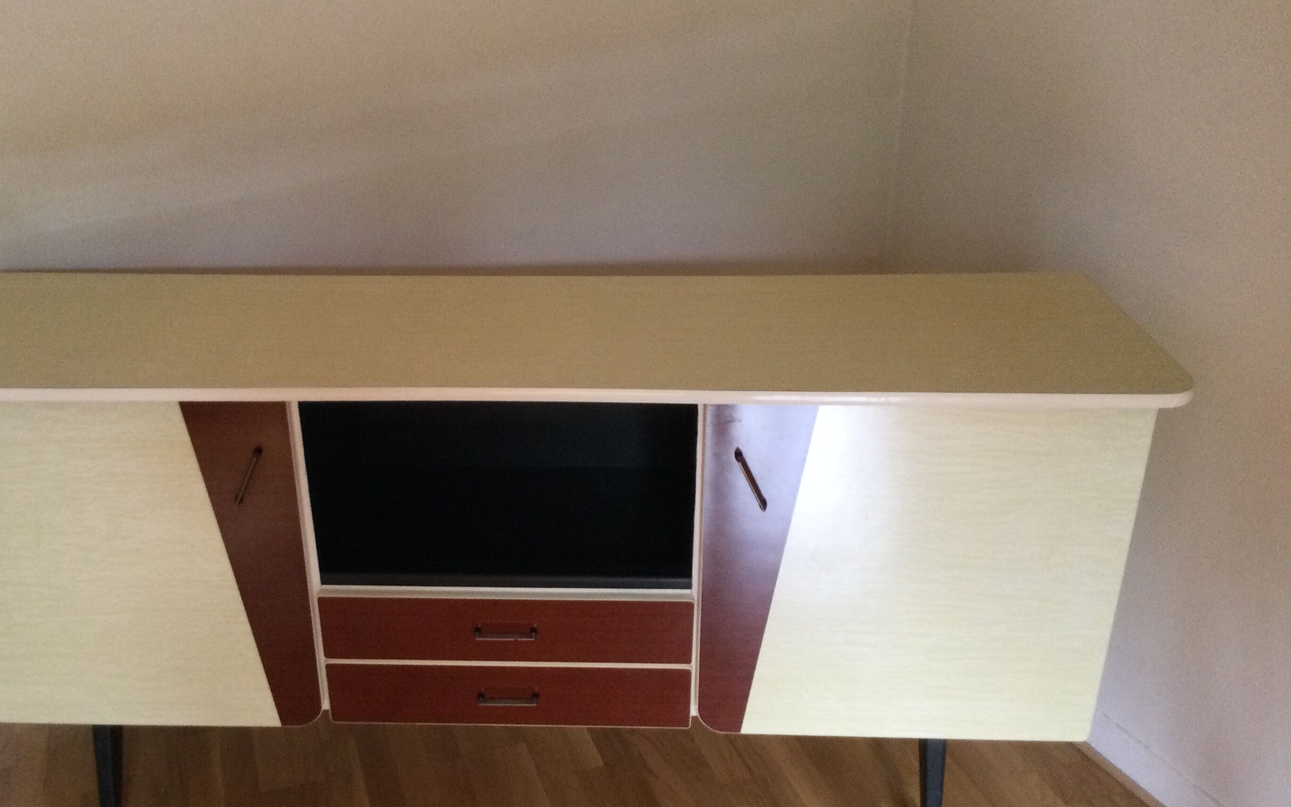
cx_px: 553
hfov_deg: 50.2
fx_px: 1372
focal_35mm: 39
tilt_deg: -29.1
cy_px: 507
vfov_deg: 32.6
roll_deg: +1.0
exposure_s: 1/33
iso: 125
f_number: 2.4
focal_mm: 3.3
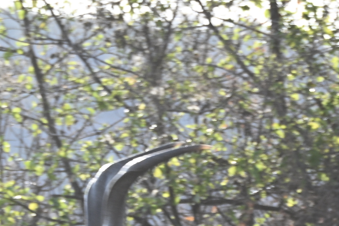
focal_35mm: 965
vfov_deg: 1.4
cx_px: 311
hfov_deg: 2.1
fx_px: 9086
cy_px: 517
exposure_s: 1/50
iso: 100
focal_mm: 140
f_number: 7.1
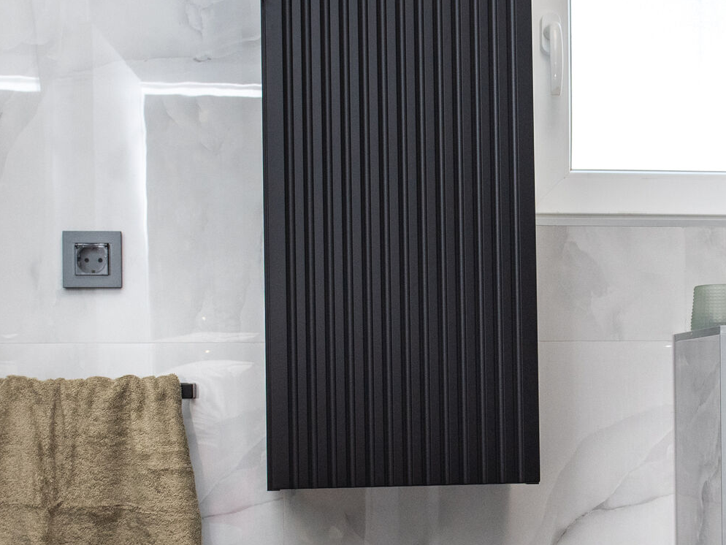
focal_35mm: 65
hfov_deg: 29.5
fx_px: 1364
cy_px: 382
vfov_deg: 22.5
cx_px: 500
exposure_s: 1/200
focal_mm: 24
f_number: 5.6
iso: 1000
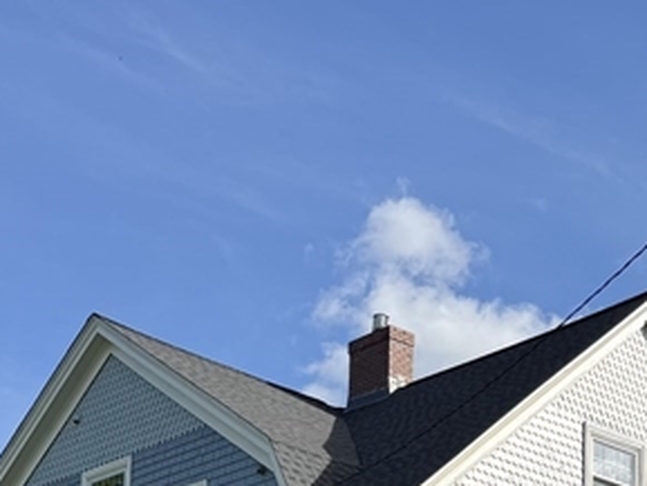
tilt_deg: +6.6
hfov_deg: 23.0
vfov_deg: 15.6
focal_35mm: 85
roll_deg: -0.9
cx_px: 392
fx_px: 1589
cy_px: 786
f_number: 1.78
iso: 100
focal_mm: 6.76
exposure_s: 1/3145
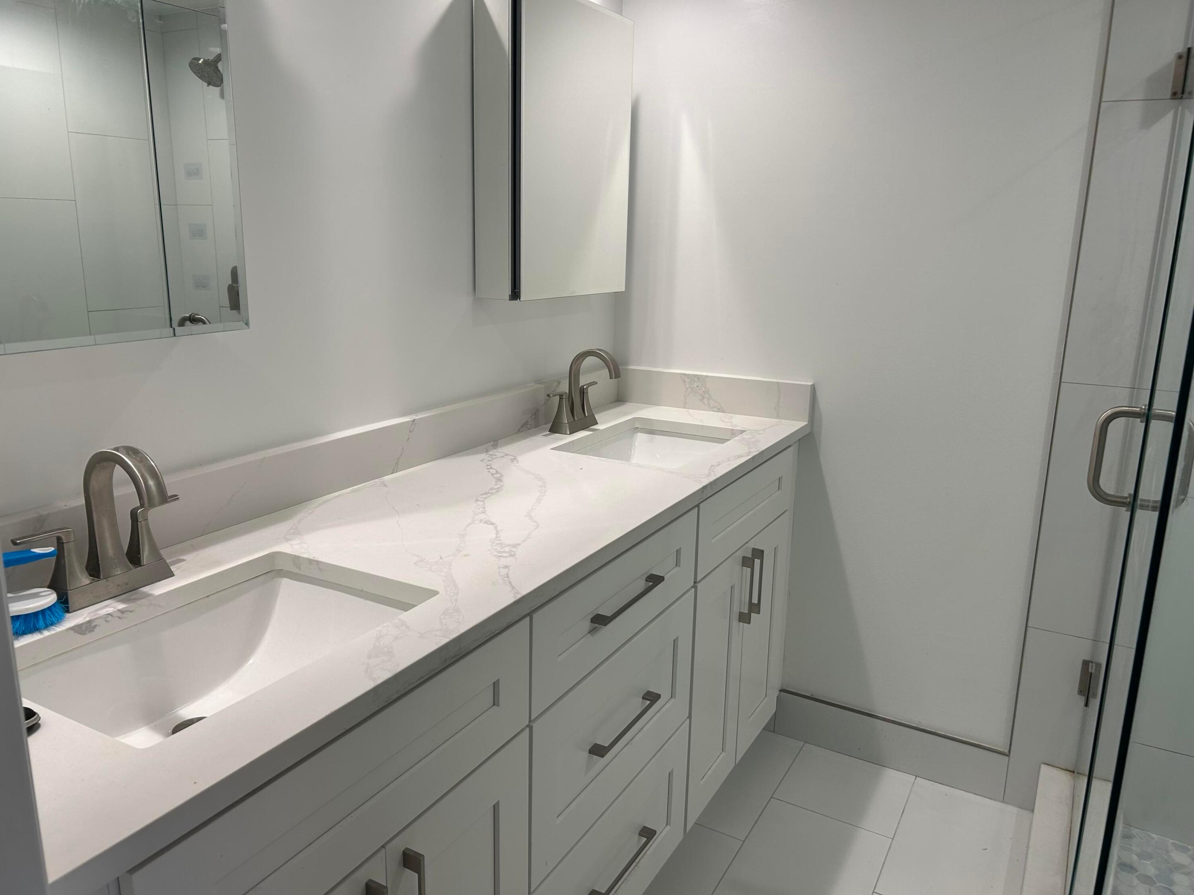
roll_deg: -0.7
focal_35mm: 26
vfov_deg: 53.1
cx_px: 597
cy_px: 448
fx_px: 897
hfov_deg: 67.3
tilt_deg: -13.8
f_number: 1.5
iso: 40
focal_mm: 5.7
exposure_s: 1/120
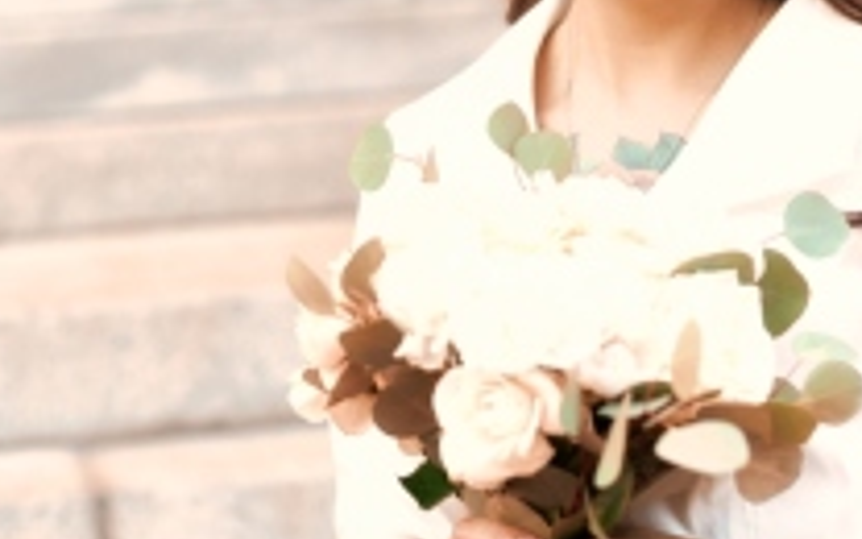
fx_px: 2584
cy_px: 147
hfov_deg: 18.9
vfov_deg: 11.9
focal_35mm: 110
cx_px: 489
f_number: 2.8
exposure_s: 1/800
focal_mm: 50
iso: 400
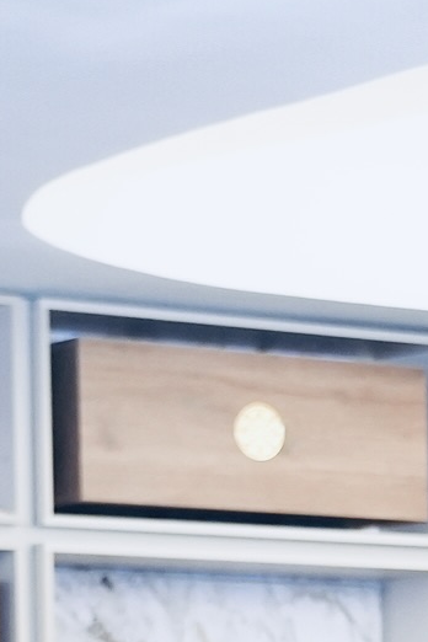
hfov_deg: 6.2
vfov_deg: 9.2
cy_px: 1045
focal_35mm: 215
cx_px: 886
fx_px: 3834
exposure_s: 1/125
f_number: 2.8
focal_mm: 32
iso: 1250
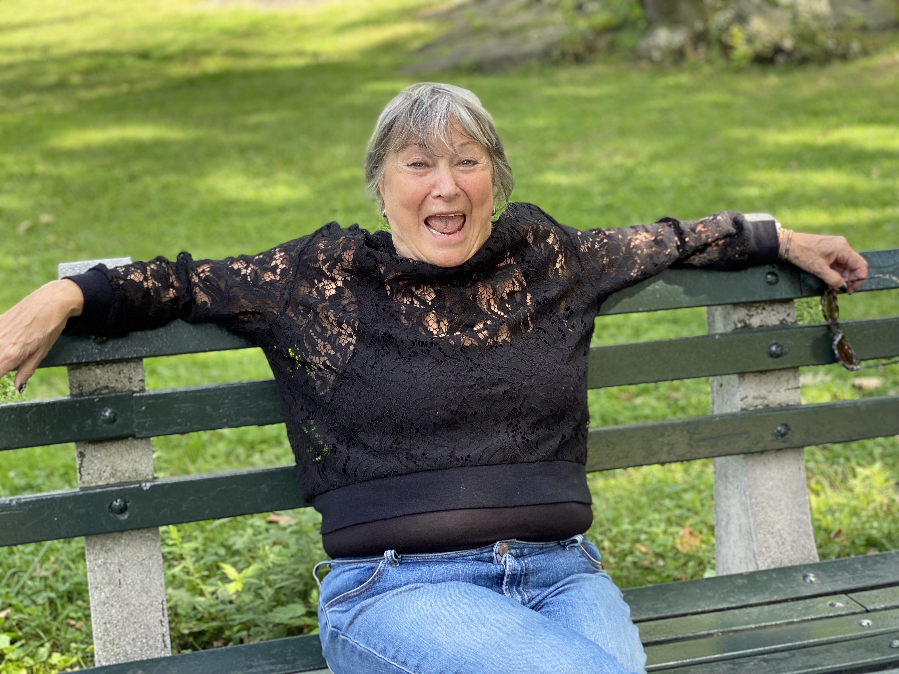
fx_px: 1350
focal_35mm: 52
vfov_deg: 28.0
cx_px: 450
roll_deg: -1.5
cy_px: 337
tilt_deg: -19.1
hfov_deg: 36.8
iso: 40
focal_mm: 6
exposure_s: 1/122
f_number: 2
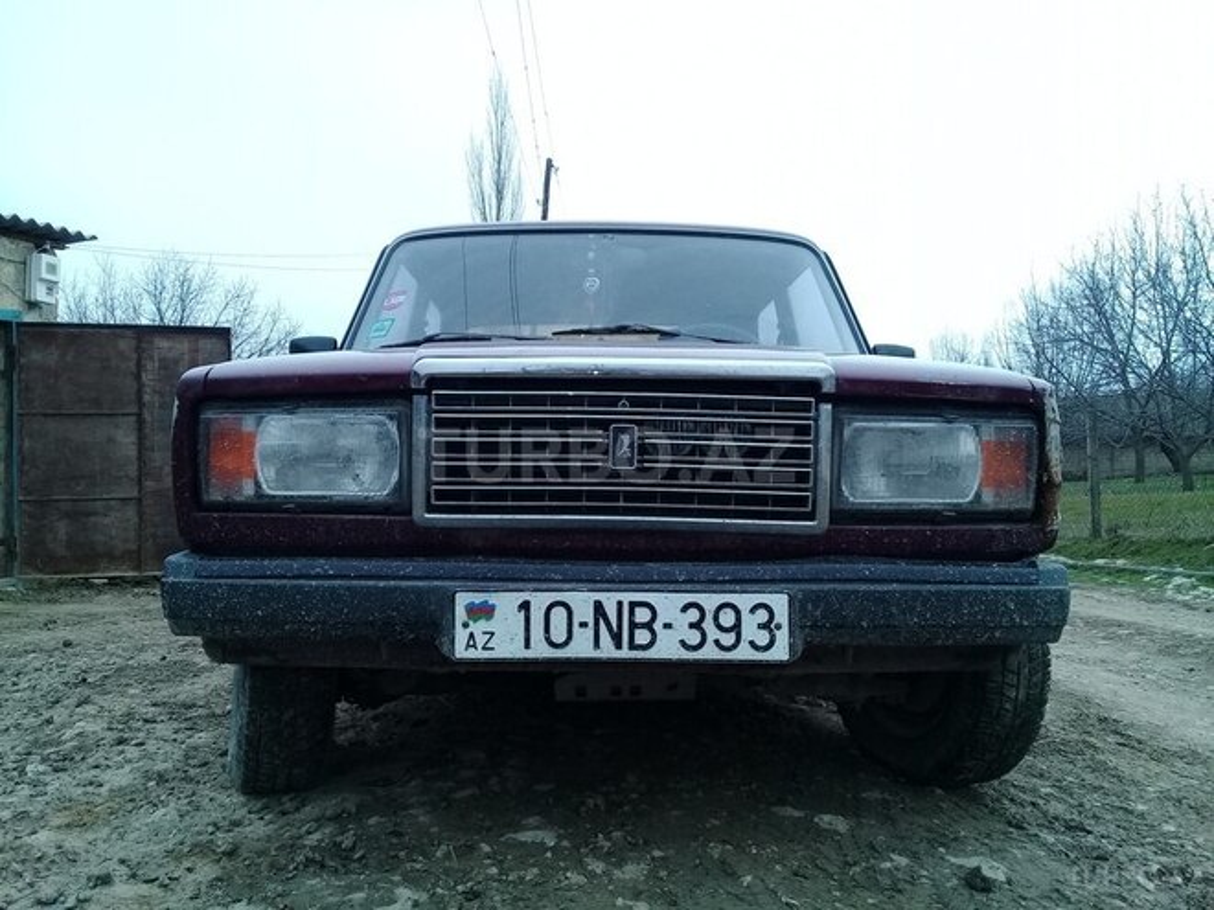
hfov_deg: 58.4
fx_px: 1087
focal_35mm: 31
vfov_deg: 45.4
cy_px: 455
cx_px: 607
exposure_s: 1/612
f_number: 2.2
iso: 64
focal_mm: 3.3
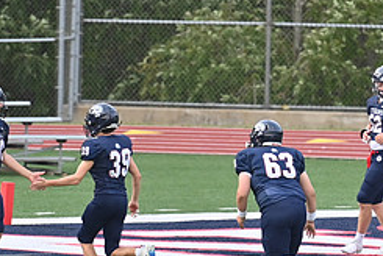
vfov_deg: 1.9
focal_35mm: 709
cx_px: 310
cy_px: 110
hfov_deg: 2.9
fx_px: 7552
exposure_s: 1/1250
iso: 400
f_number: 3.5
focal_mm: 200
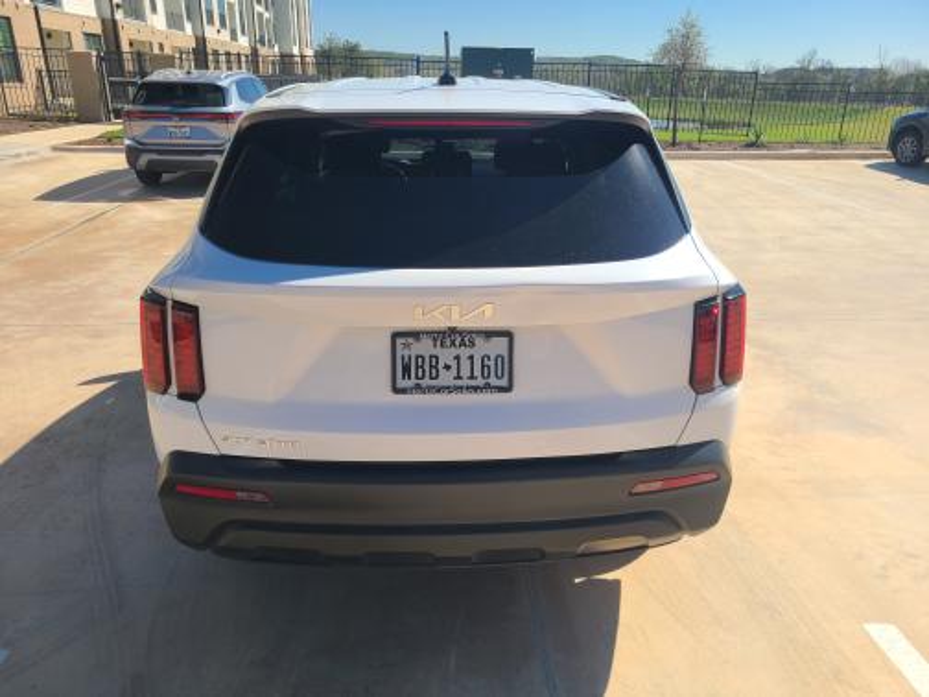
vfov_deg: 53.1
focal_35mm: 26
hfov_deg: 67.3
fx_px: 698
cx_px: 464
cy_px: 348
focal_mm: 5.4
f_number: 1.8
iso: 40
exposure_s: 1/2490
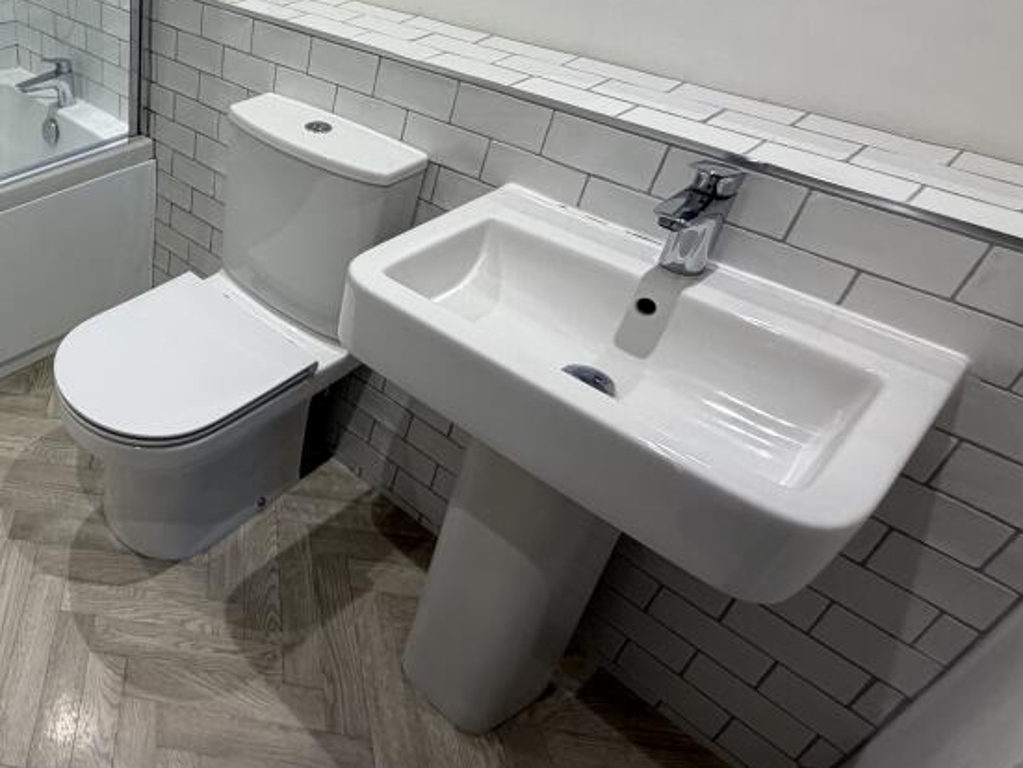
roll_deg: +3.4
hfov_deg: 56.5
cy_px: 228
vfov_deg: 51.6
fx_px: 769
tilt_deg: -32.9
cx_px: 74
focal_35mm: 26
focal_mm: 2.22
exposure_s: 1/100
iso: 100
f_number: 2.2
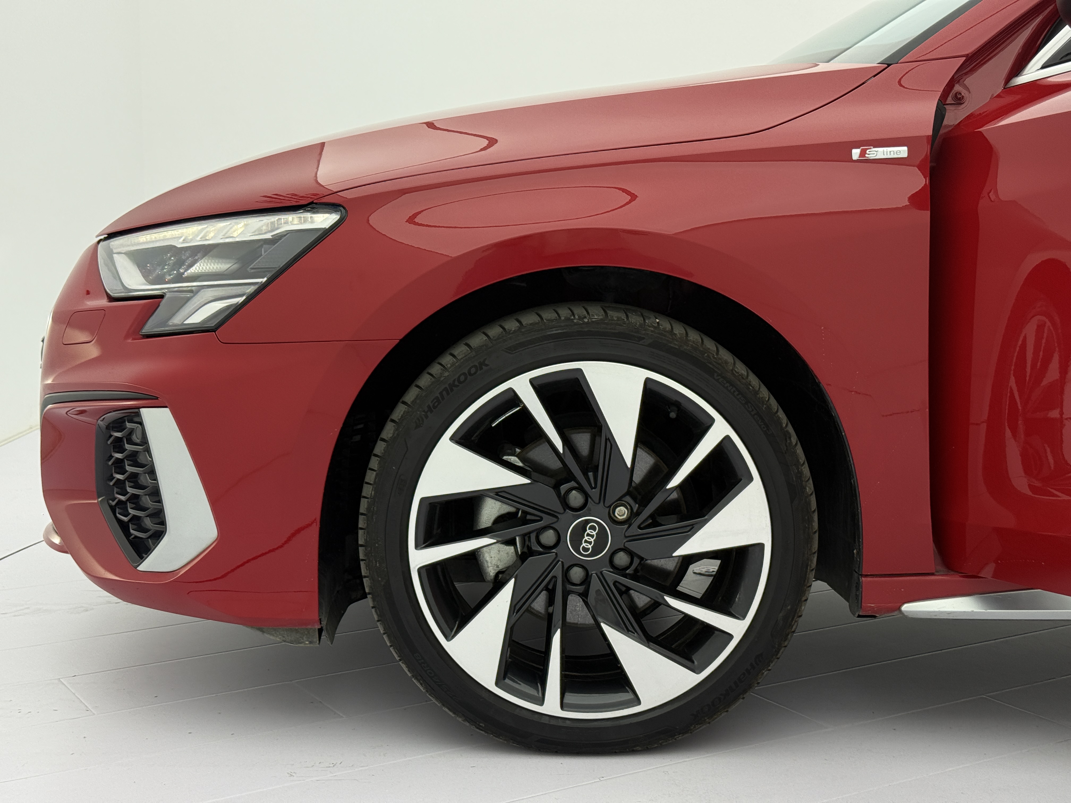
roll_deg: -0.5
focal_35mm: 48
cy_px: 402
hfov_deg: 39.7
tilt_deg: -7.4
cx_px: 536
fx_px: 1485
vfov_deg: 30.3
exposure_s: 1/270
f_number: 1.78
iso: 100
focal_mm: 6.76
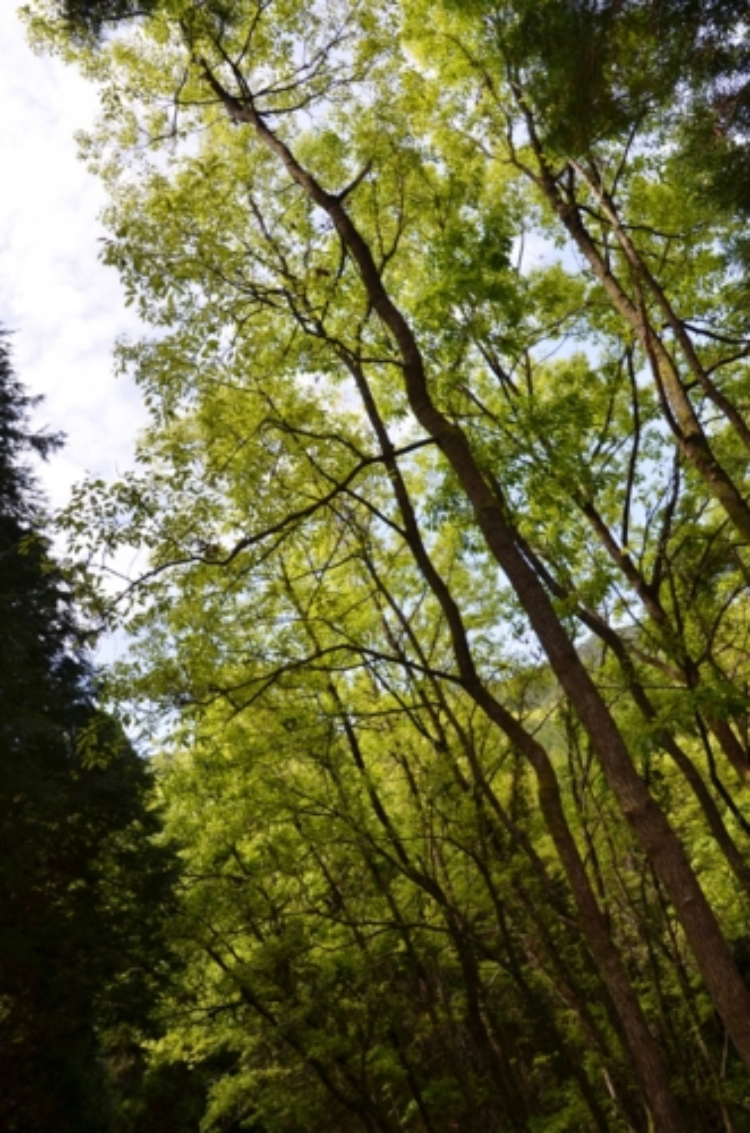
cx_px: 375
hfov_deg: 47.7
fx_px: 848
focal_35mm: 27
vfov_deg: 67.5
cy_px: 566
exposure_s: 1/250
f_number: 6.3
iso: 100
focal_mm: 18
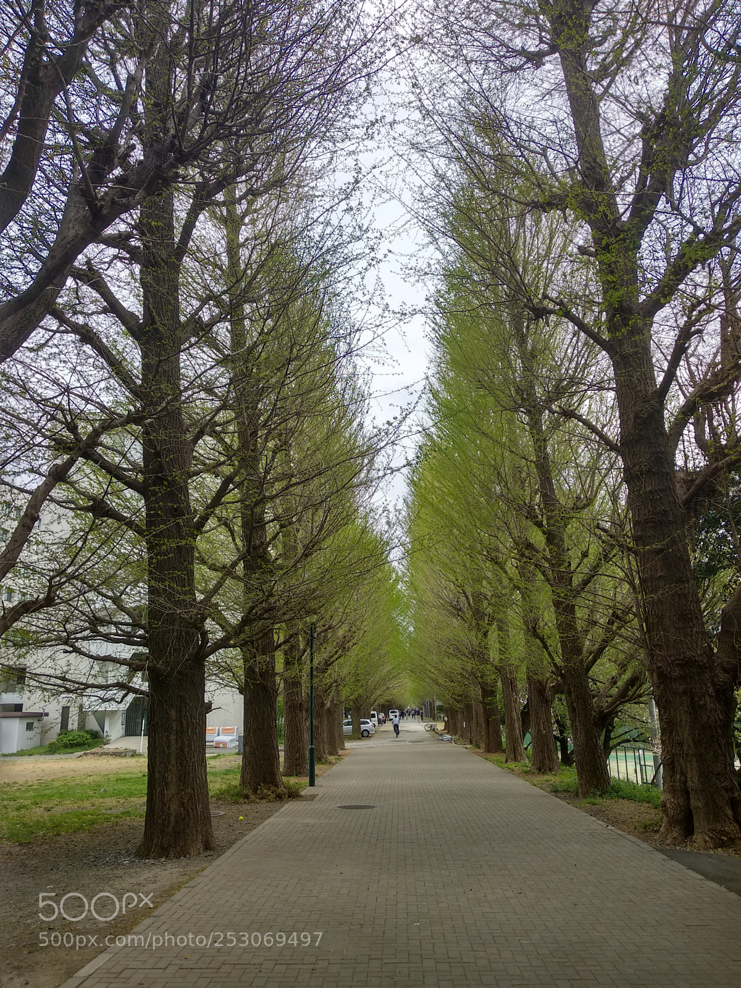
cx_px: 370
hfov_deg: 53.1
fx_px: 742
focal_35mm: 26
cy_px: 494
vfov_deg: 67.3
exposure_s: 1/382
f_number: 2.2
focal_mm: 3.81
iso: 125
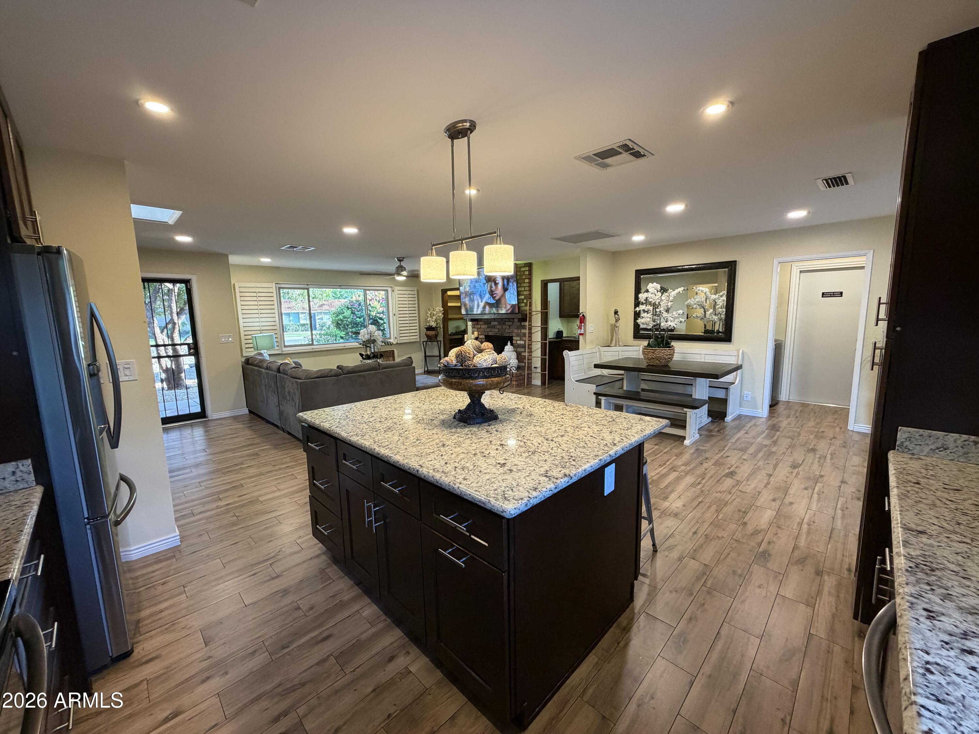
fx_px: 396
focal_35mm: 14
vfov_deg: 85.7
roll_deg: +1.5
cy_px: 367
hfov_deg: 102.1
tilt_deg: -7.4
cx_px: 490
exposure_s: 1/60
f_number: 2.2
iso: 250
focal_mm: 2.22
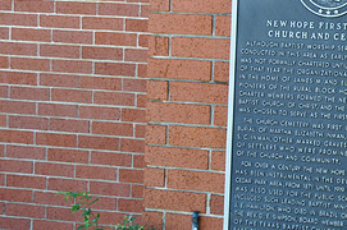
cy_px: 79
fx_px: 1175
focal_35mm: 122
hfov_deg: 16.5
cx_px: 344
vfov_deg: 11.2
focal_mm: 38
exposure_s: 1/80
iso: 400
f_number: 4.5
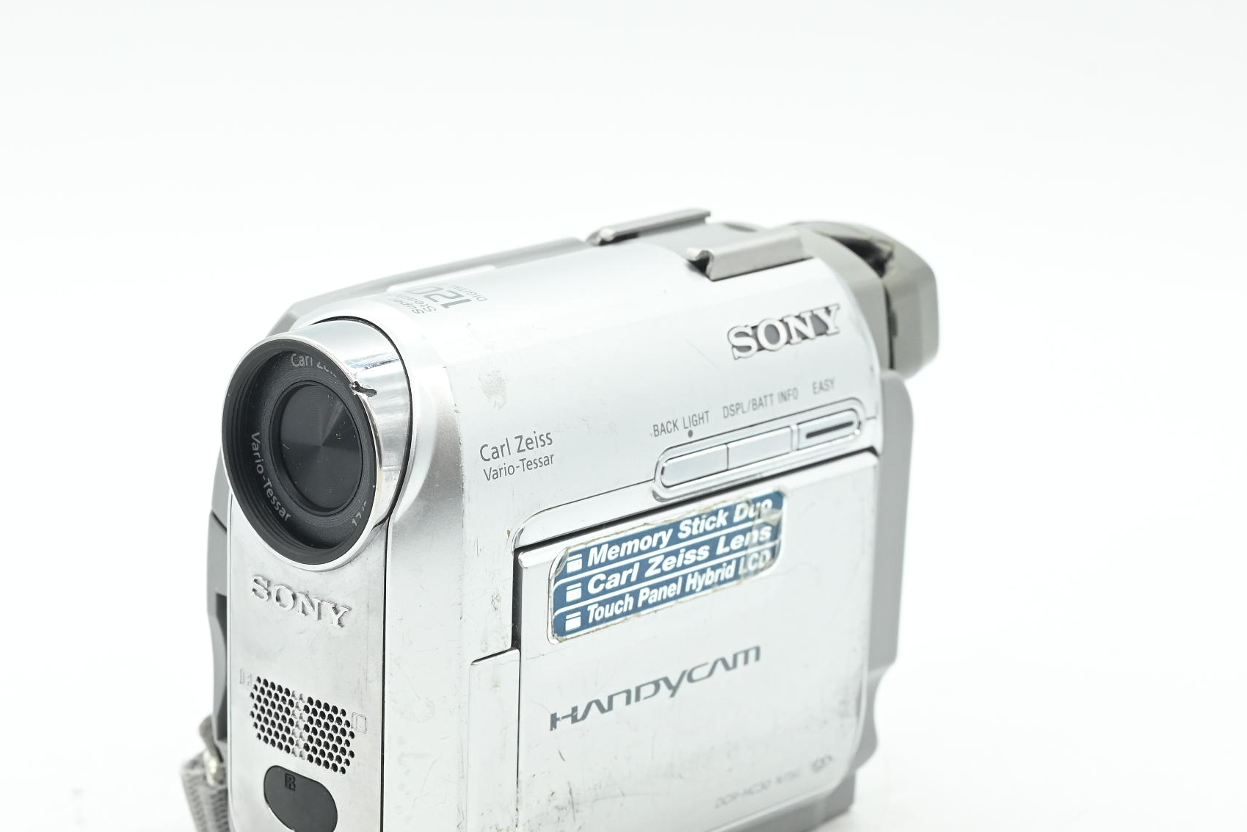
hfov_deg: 22.7
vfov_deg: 15.3
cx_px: 368
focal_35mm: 89
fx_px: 3083
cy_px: 579
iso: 2000
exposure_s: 1/160
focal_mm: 50
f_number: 11
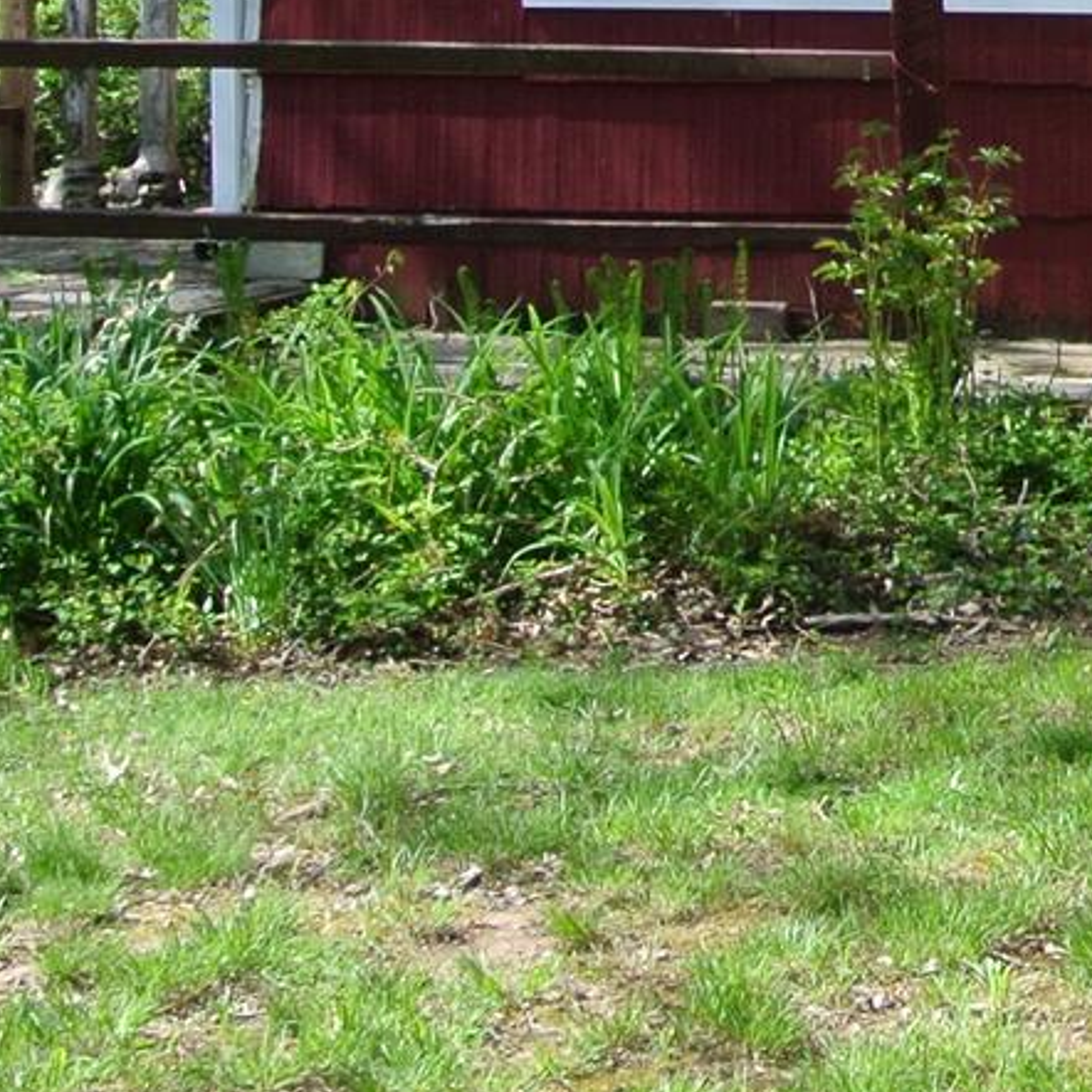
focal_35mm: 142
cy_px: 17
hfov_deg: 11.0
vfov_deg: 12.2
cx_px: 2273
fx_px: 5068
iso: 100
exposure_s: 1/250
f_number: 4
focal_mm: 13.6
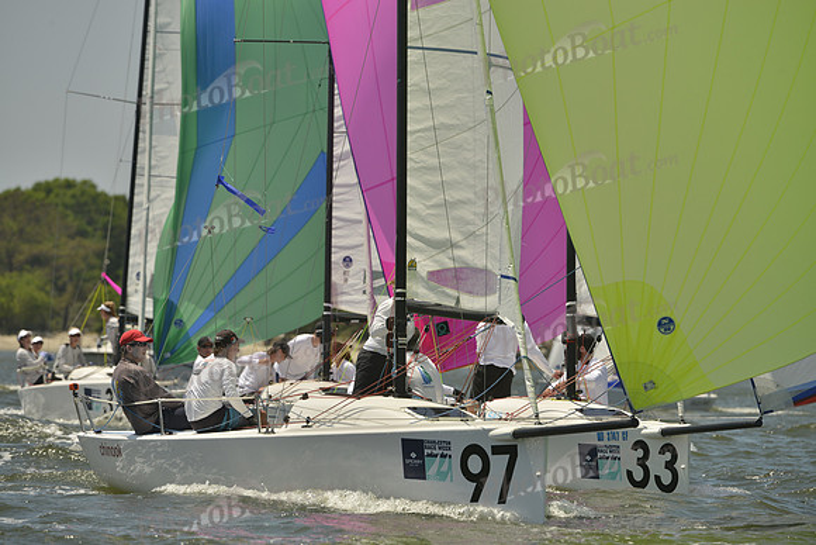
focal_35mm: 350
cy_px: 272
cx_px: 408
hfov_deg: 5.9
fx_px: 7935
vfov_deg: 3.9
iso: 280
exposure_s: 1/1600
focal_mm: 350
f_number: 9
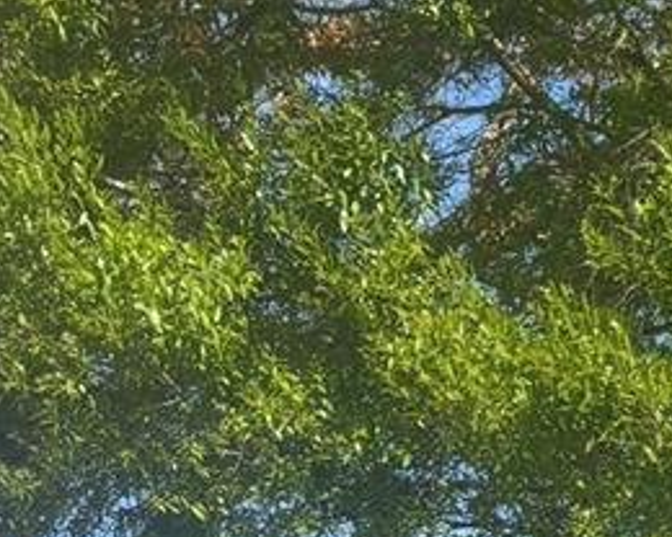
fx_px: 2327
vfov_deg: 11.5
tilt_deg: -4.1
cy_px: 1175
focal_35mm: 117
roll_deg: +2.4
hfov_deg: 15.9
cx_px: 788
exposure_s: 1/2857
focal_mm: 5.96
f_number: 1.6
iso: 50
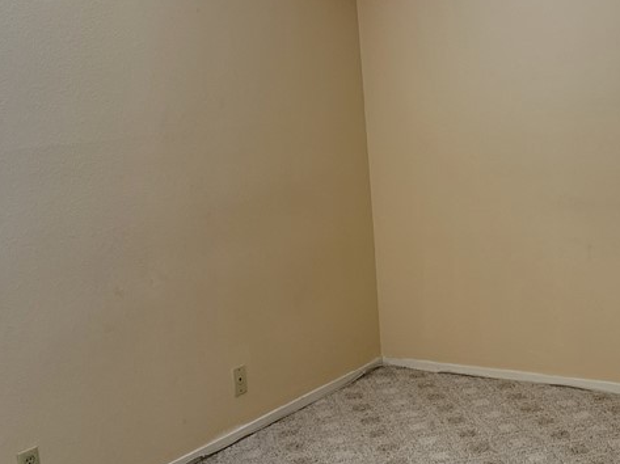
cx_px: 522
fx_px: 931
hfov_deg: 35.3
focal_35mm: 52
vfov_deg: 28.0
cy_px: 216
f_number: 1.78
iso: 200
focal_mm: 6.76
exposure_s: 1/78
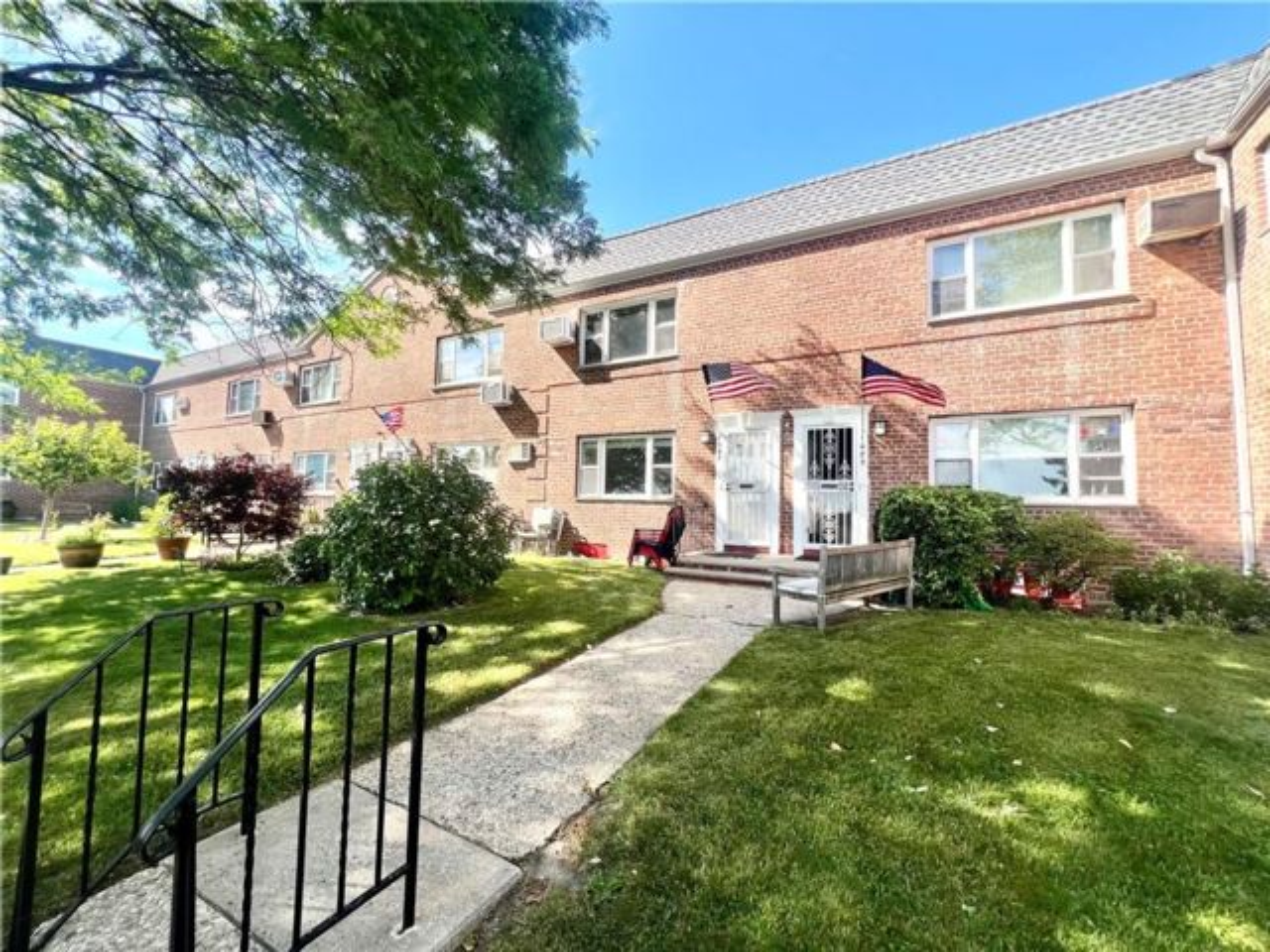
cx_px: 635
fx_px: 477
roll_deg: -1.0
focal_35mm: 13
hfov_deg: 106.2
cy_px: 476
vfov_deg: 89.9
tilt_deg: +2.9
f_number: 1.8
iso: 32
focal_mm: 1.57
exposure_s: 1/582
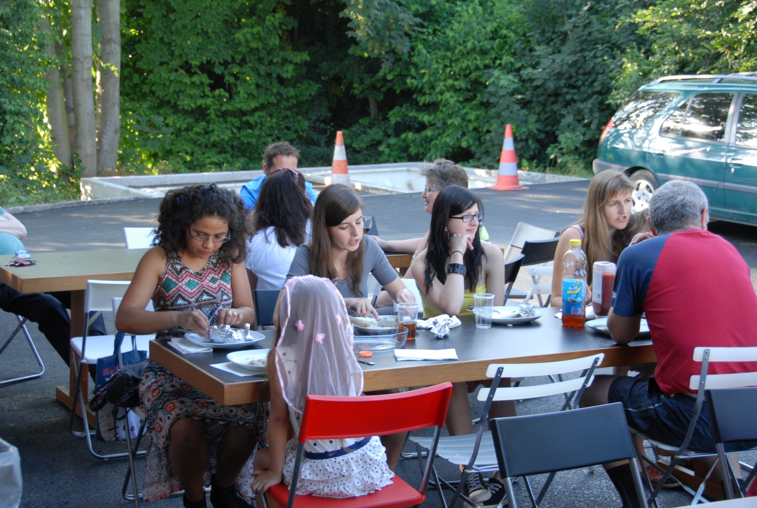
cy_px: 254
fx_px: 1327
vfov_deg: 21.7
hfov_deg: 31.8
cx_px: 378
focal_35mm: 63
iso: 320
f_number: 4.5
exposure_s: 1/60
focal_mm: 42
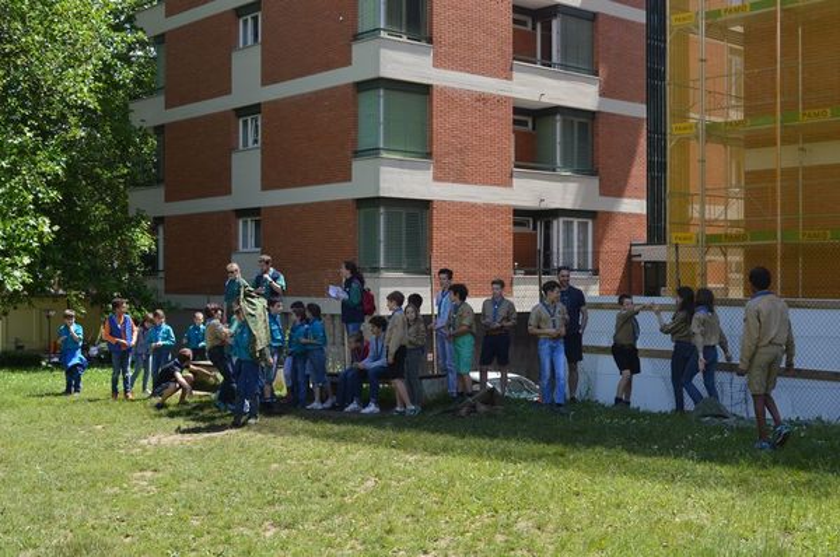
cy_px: 278
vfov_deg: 28.8
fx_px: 1083
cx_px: 420
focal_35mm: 46
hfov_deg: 42.4
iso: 100
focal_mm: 31
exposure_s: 1/160
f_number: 6.3
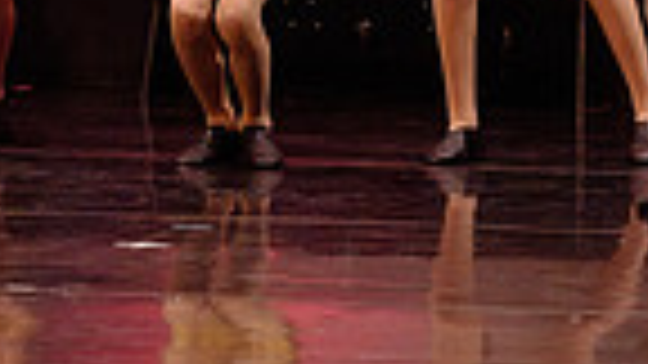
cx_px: -16
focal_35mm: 497
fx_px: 8540
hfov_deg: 4.3
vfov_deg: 2.4
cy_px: -564
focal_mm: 102
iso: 1600
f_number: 2.8
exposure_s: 1/200
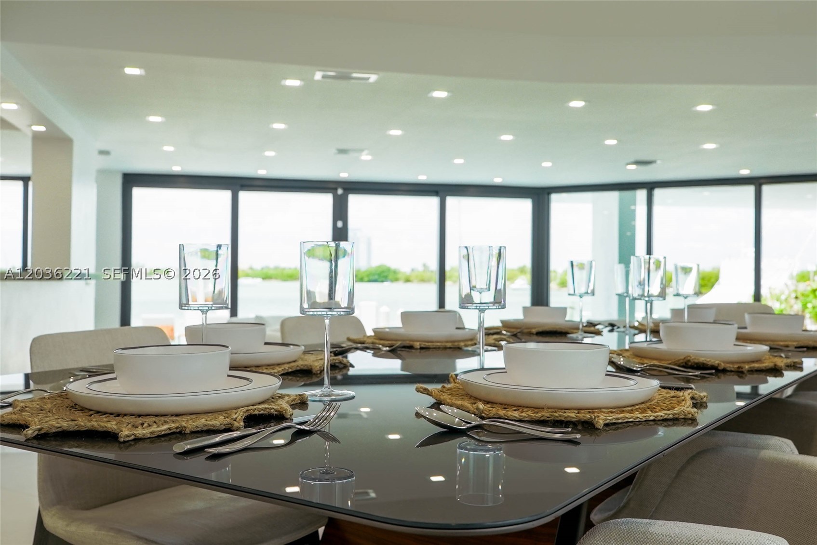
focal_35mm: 36
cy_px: 272
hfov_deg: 53.1
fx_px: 817
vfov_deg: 36.9
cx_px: 408
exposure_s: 1/400
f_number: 5.6
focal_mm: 24
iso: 640
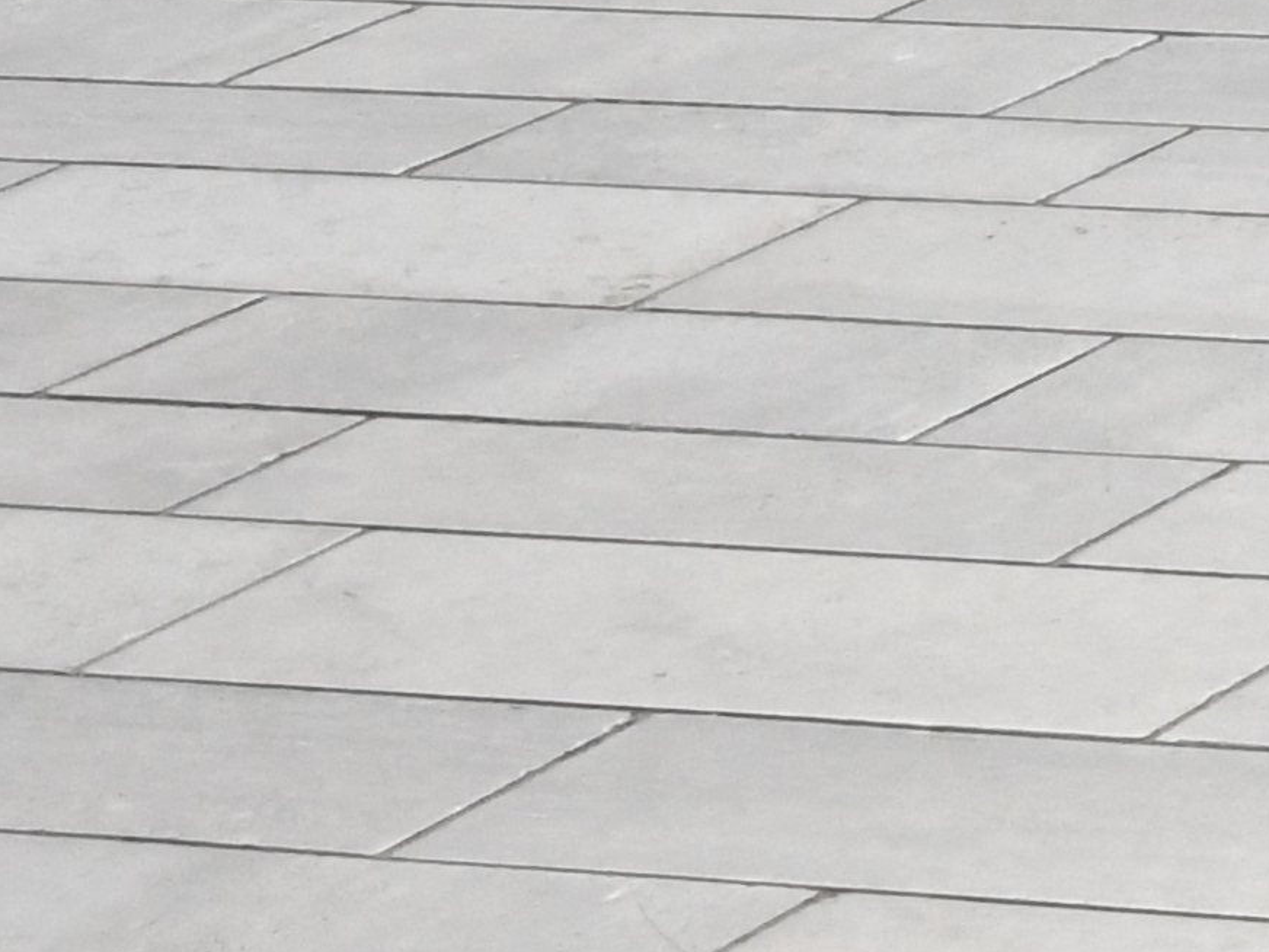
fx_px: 9458
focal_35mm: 258
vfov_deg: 5.5
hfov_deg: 7.4
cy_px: -1488
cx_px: 2627
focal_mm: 28
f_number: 16
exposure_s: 1/1000
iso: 2500
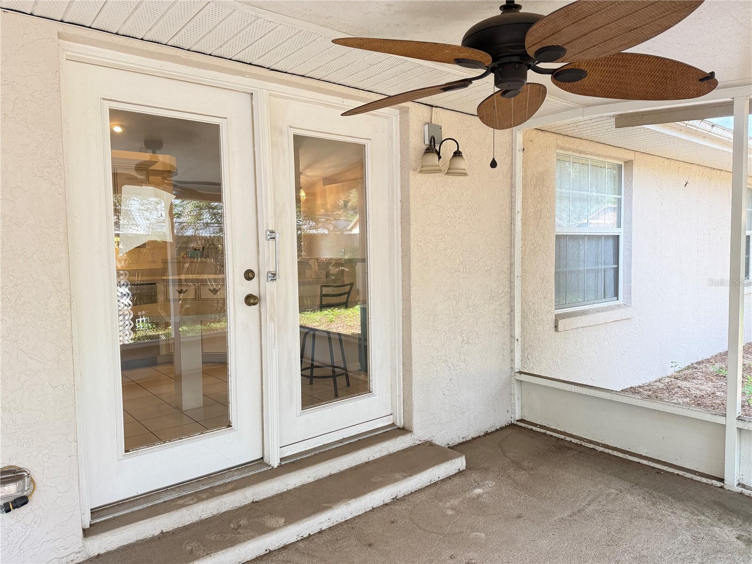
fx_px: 521
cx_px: 376
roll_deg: +0.8
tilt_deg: -4.0
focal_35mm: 24
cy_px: 282
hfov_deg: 71.6
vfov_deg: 56.8
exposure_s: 1/181
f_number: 1.78
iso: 200
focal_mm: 6.76
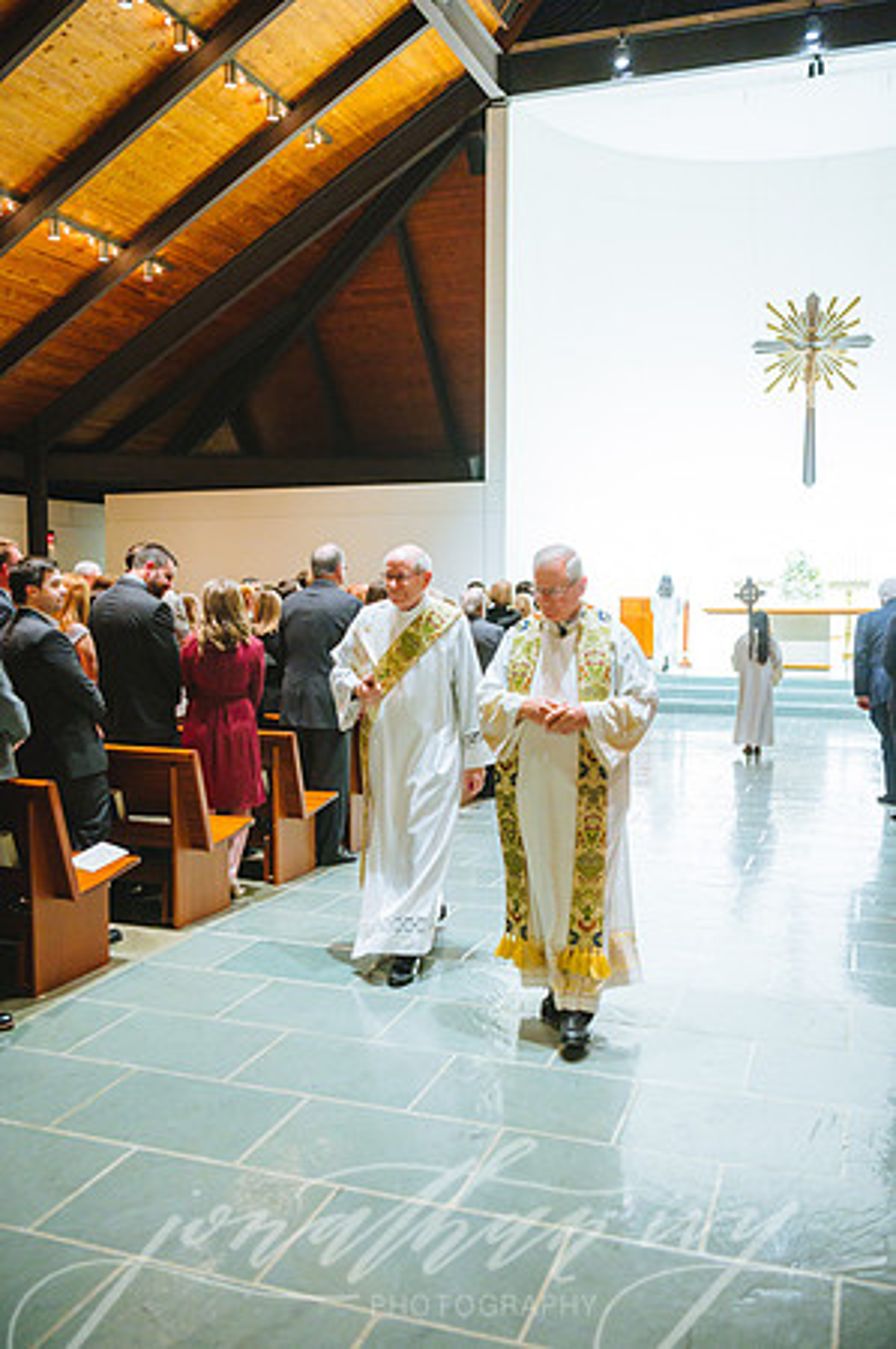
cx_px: 448
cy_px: 674
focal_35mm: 32
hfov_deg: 41.0
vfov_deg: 58.8
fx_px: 1197
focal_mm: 32
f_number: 2.8
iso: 2500
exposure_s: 1/125
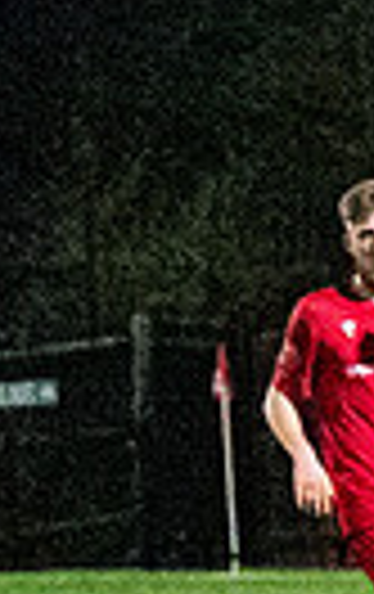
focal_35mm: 885
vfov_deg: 2.4
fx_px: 14370
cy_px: 988
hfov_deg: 1.5
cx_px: 1596
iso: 8000
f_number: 2.8
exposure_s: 1/1000
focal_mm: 70
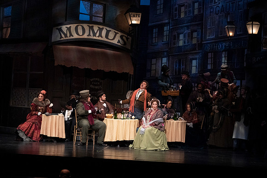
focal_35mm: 121
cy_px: 89
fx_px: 898
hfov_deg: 16.9
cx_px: 134
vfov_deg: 11.3
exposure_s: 1/400
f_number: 13
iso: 16000
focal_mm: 121
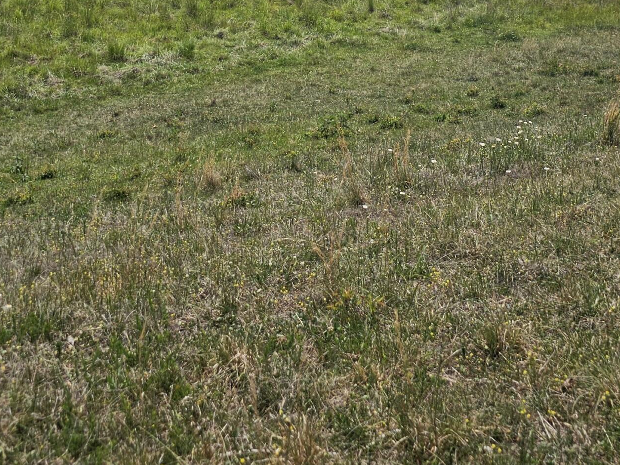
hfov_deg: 34.9
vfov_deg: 24.4
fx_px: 985
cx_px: 277
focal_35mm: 55
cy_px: -73
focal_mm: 6.3
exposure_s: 1/1218
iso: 10
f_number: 1.7
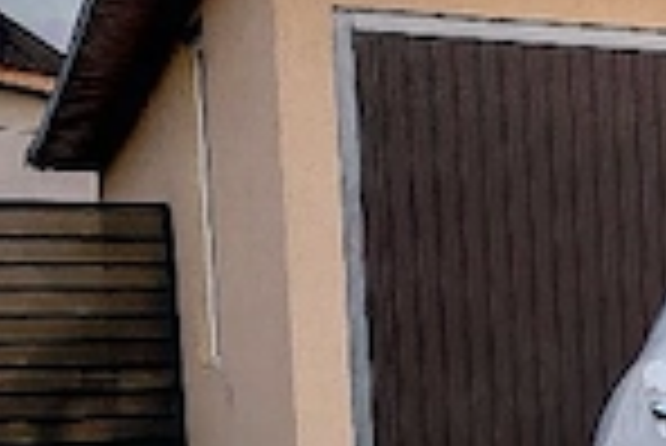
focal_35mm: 114
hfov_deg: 15.6
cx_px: 1161
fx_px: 2111
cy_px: 572
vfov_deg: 11.7
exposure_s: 1/100
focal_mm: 6.12
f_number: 1.9
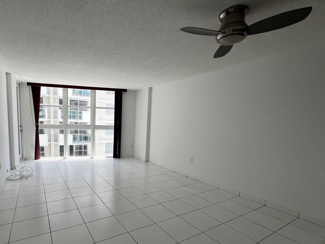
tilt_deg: -6.0
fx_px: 160
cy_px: 142
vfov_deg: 74.2
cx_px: 129
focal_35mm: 17
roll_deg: -1.7
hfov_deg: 89.8
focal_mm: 1.57
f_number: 1.8
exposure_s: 1/189
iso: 32
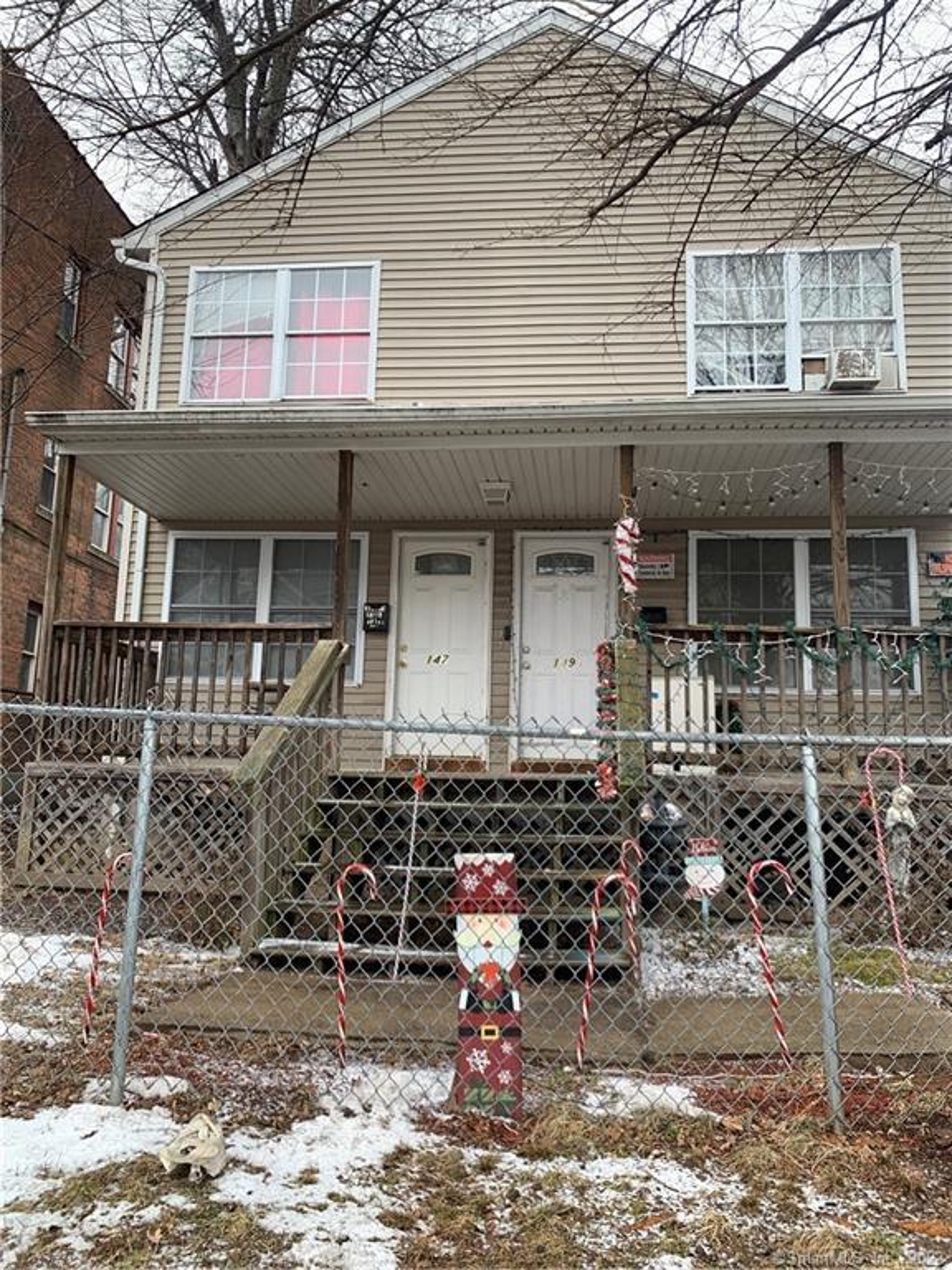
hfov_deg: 53.1
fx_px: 953
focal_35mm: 26
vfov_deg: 67.3
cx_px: 476
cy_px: 635
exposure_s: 1/154
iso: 25
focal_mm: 4.25
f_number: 1.8
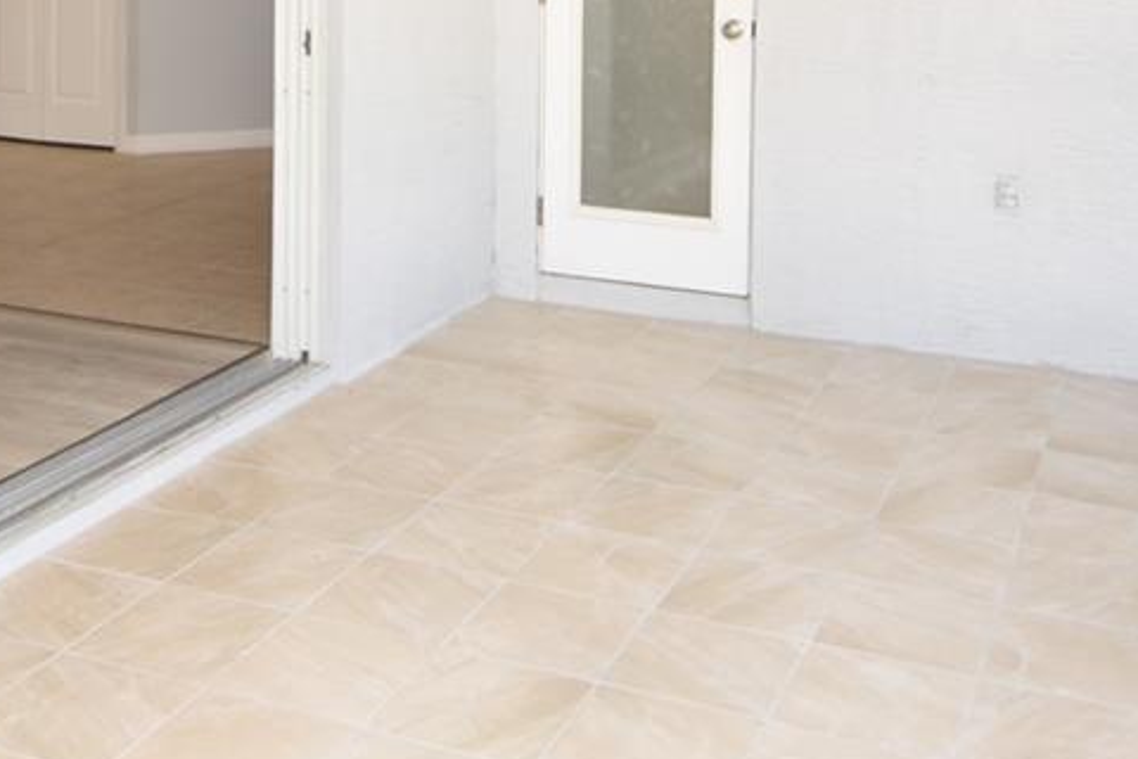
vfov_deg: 25.3
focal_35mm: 50
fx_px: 1580
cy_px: -47
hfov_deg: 39.6
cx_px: 538
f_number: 4
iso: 100
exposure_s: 1/60
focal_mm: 10
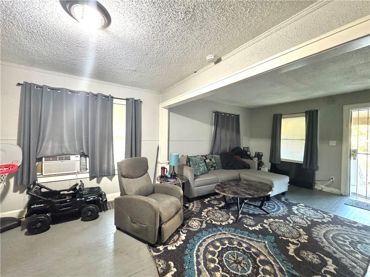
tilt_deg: +0.0
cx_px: 185
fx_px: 150
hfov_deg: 102.1
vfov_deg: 85.7
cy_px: 138
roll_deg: -0.2
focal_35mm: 14
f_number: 2.2
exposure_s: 1/60
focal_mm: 2.22
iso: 1000
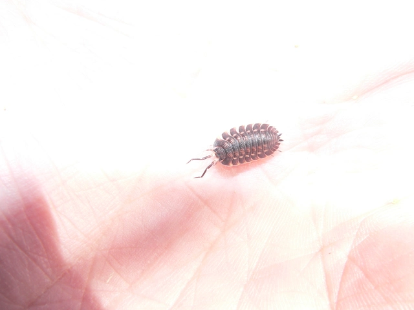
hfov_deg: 27.8
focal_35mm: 70
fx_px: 837
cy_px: 155
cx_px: 207
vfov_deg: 21.0
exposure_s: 1/200
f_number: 4
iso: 100
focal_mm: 11.7
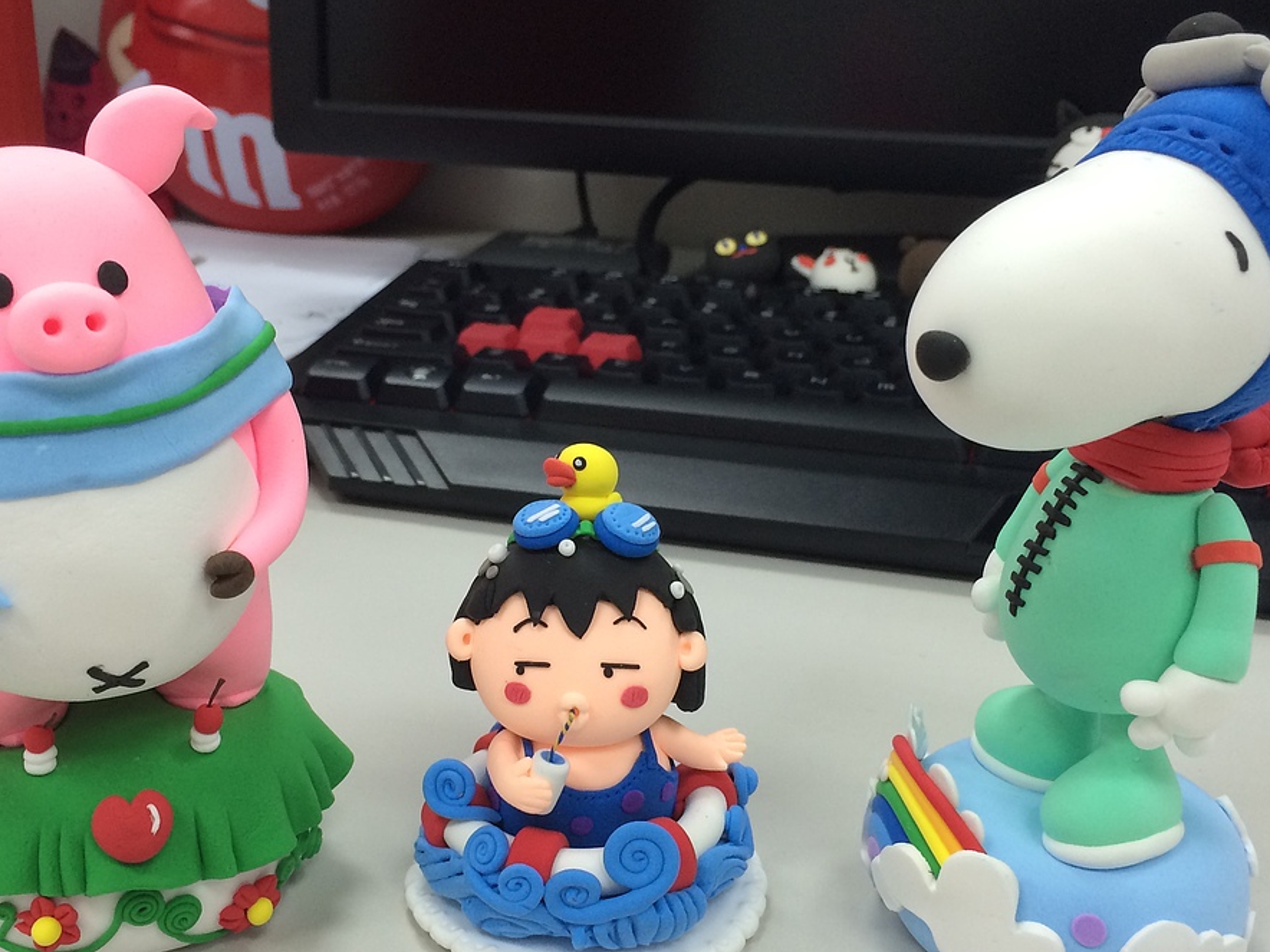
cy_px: 513
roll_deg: -1.1
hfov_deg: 44.8
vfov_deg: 34.3
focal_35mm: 42
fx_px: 1541
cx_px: 588
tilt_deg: -22.5
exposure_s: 1/33
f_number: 2.2
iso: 125
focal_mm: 4.15
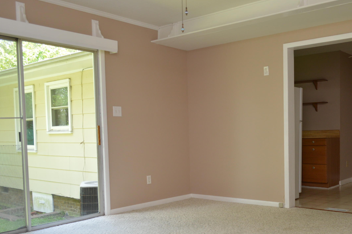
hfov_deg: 50.2
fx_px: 371
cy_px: 155
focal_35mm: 38
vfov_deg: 34.7
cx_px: 220
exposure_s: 1/80
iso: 400
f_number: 4.5
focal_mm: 18
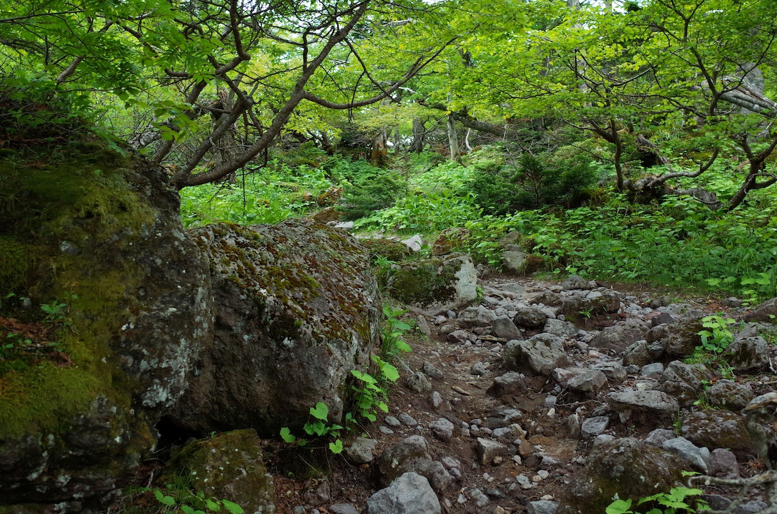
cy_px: 185
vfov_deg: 36.5
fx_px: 775
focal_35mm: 36
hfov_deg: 53.2
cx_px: 358
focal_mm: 18.3
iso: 100
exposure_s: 1/160
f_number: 2.8
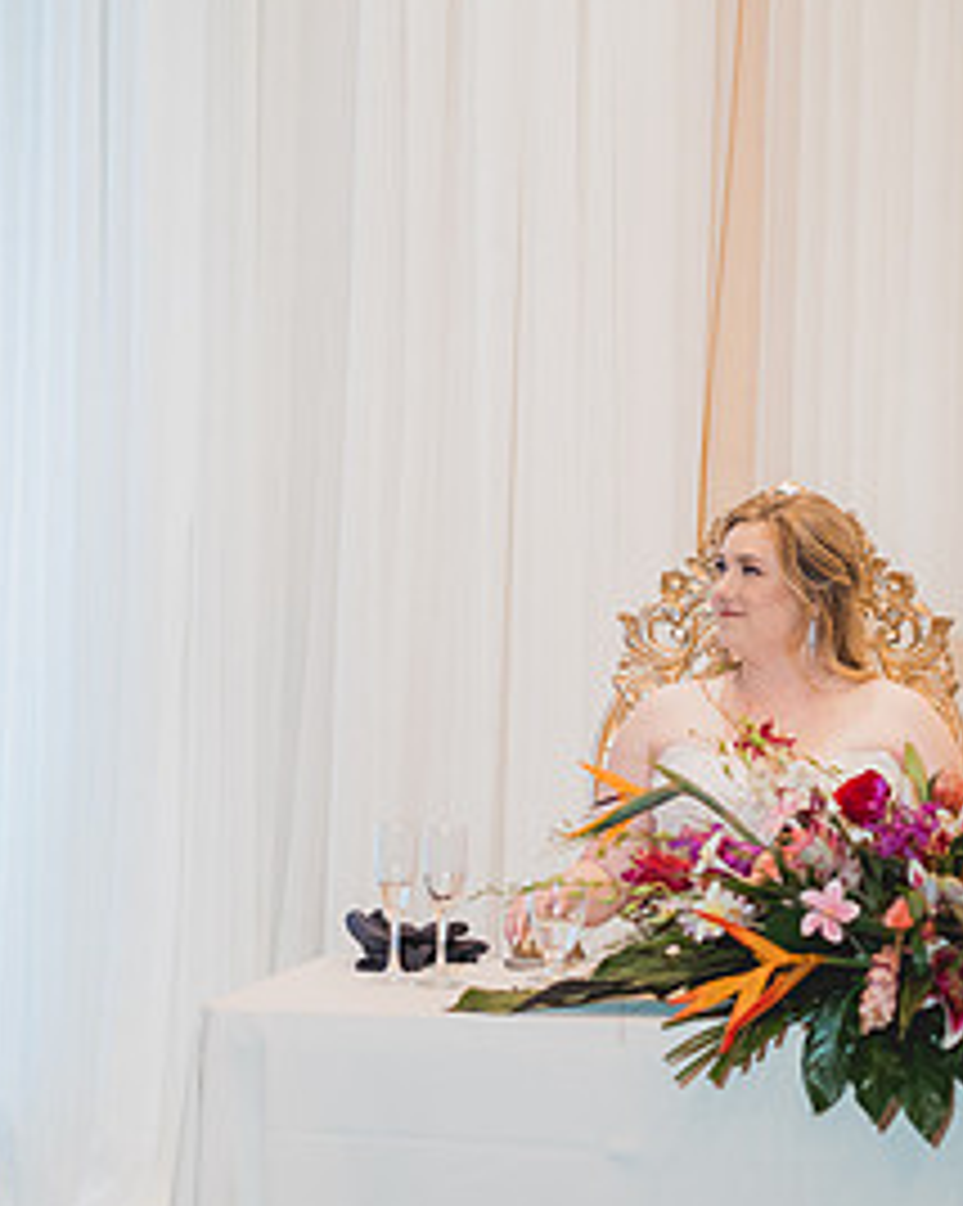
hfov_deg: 8.9
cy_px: 664
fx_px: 6170
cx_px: 418
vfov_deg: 11.2
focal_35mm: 173
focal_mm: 85
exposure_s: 1/320
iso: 1250
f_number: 2.2
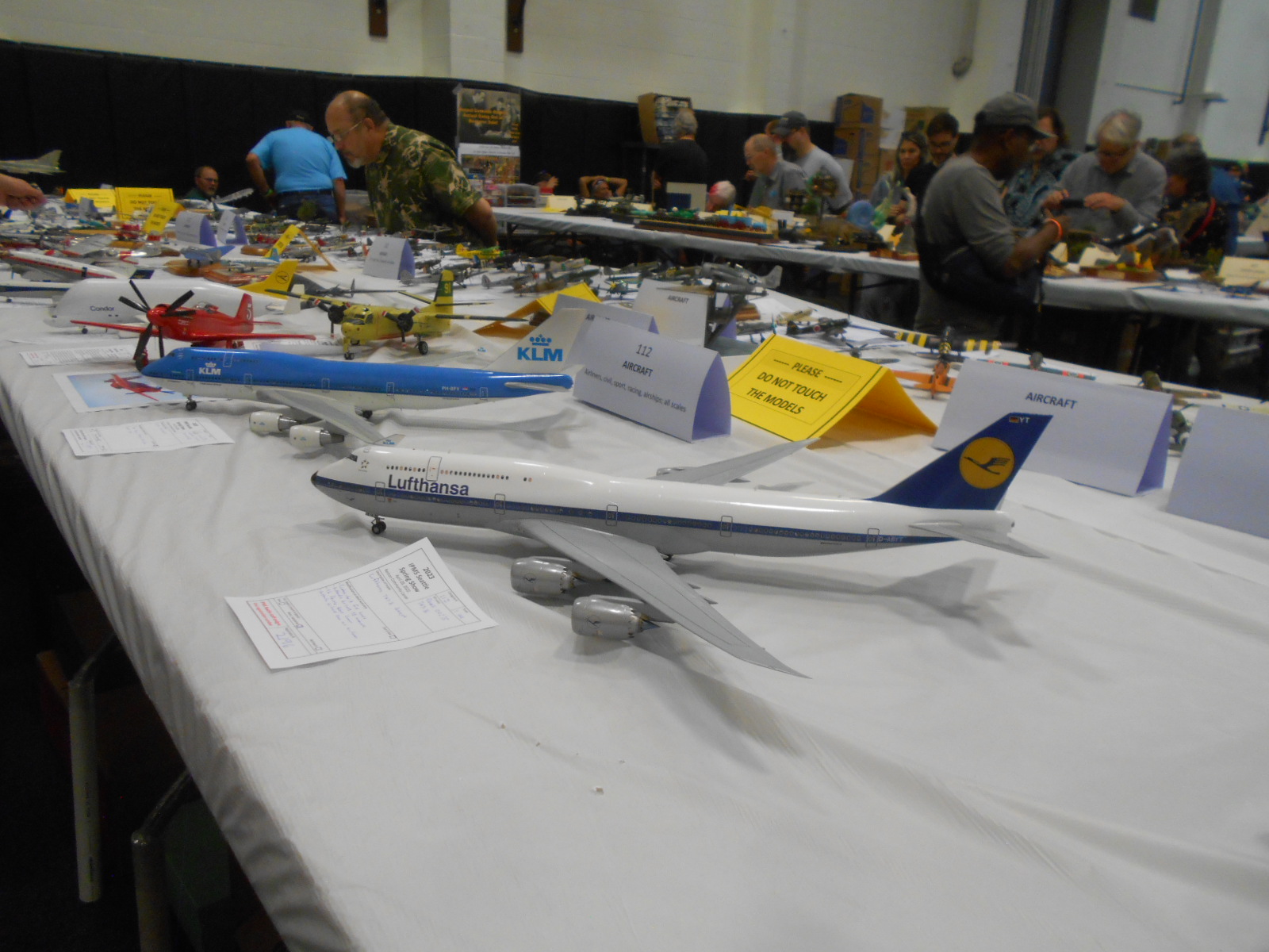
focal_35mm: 26
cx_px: 634
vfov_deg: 53.1
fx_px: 953
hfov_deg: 67.3
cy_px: 476
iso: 250
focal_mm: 4.6
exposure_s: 1/30
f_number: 3.2
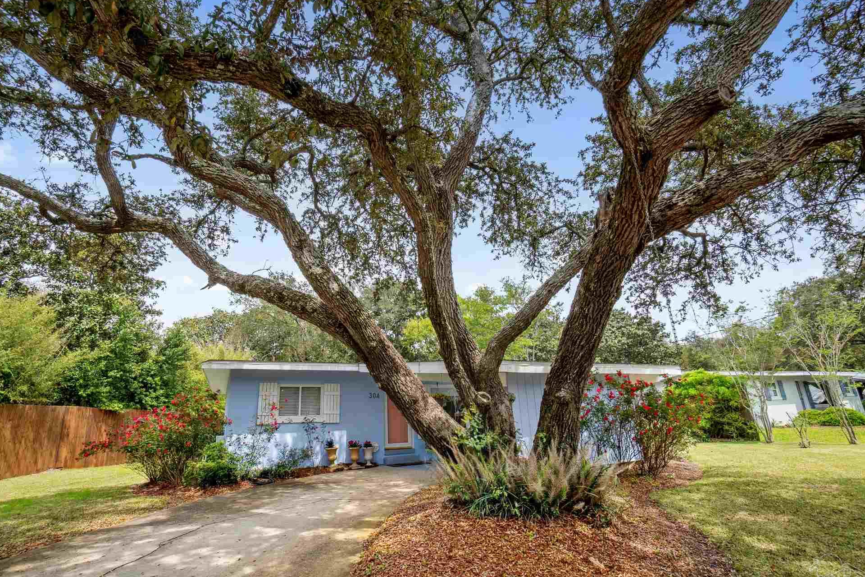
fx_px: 384
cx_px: 429
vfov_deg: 73.7
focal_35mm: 16
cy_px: 295
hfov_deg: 96.7
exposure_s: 1/200
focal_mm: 10
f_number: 8
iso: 100
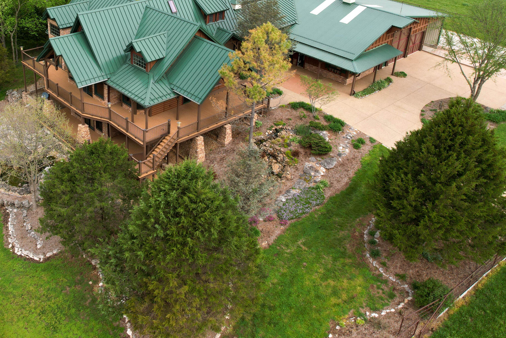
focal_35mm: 36
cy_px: 85
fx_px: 506
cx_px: 142
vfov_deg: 36.0
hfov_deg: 51.4
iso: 110
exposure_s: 1/640
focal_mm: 8.38
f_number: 2.8
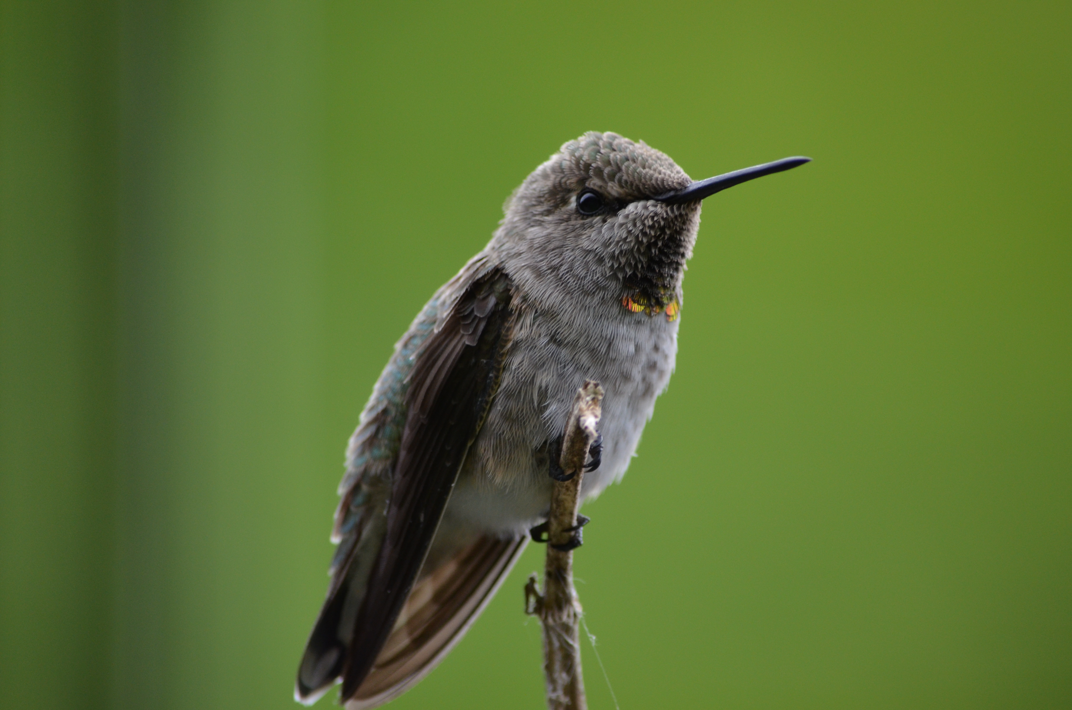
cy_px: 355
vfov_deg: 3.0
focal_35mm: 450
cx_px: 536
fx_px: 13372
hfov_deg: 4.6
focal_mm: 300
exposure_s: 1/1000
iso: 800
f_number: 5.6
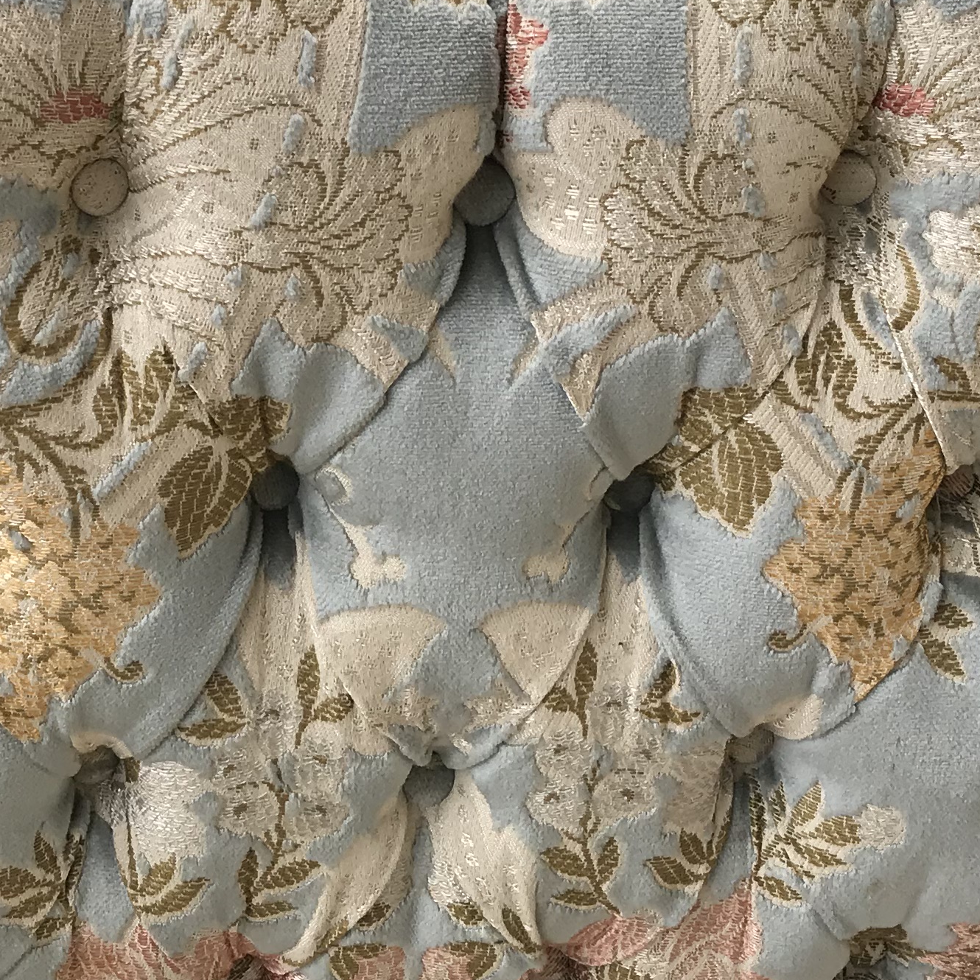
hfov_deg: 23.0
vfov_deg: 22.9
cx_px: 377
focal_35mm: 75
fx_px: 2402
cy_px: 313
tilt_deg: -53.8
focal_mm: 3.99
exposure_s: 1/840
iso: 20
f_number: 1.8
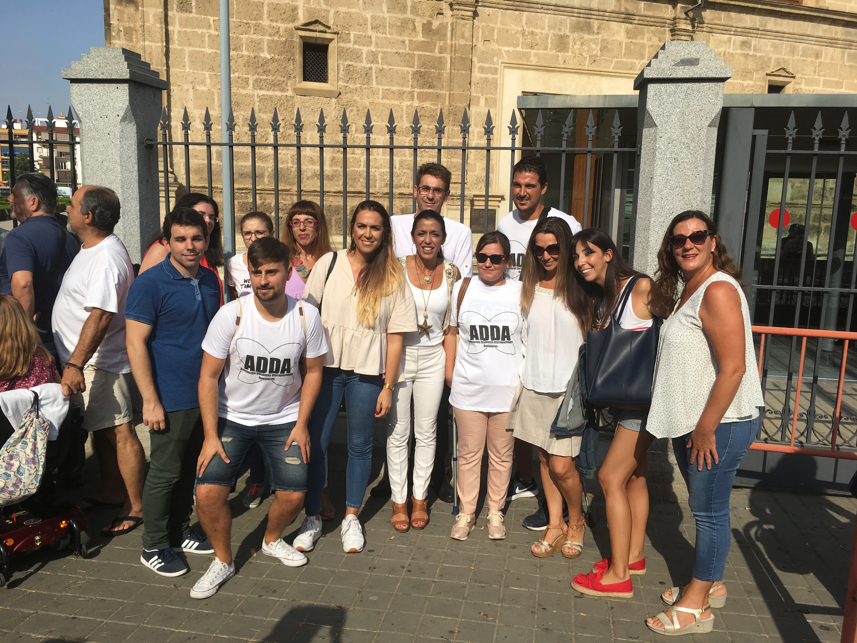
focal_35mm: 29
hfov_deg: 61.7
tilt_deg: -10.9
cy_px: 322
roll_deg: -1.6
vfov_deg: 48.2
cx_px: 428
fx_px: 718
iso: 25
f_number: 2.2
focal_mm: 4.15
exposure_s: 1/2404
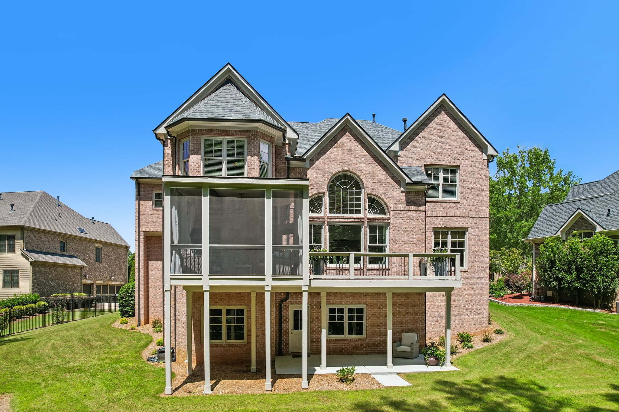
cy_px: 206
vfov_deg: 57.2
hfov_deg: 78.6
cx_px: 310
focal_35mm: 22
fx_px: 378
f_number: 2.8
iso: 100
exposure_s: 1/1500
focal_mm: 8.4
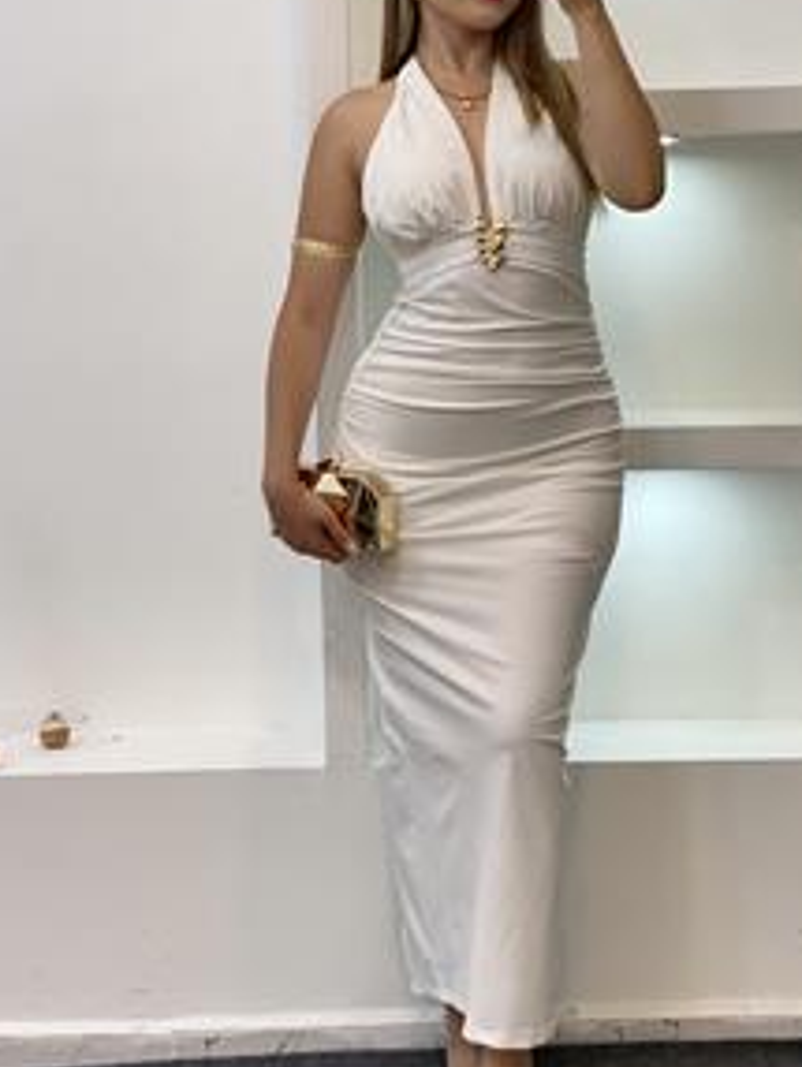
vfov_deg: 26.0
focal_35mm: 75
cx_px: 481
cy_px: 535
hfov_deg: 19.6
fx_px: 2313
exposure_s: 1/100
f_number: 2
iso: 80
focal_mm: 6
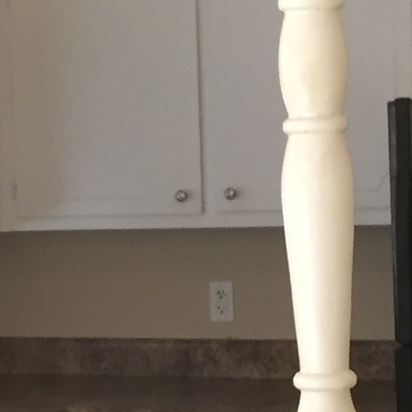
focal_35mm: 158
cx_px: 64
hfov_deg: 11.0
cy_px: 356
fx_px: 2128
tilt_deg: -4.1
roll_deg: +2.9
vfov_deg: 11.0
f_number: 2.2
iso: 100
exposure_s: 1/30
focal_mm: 4.15
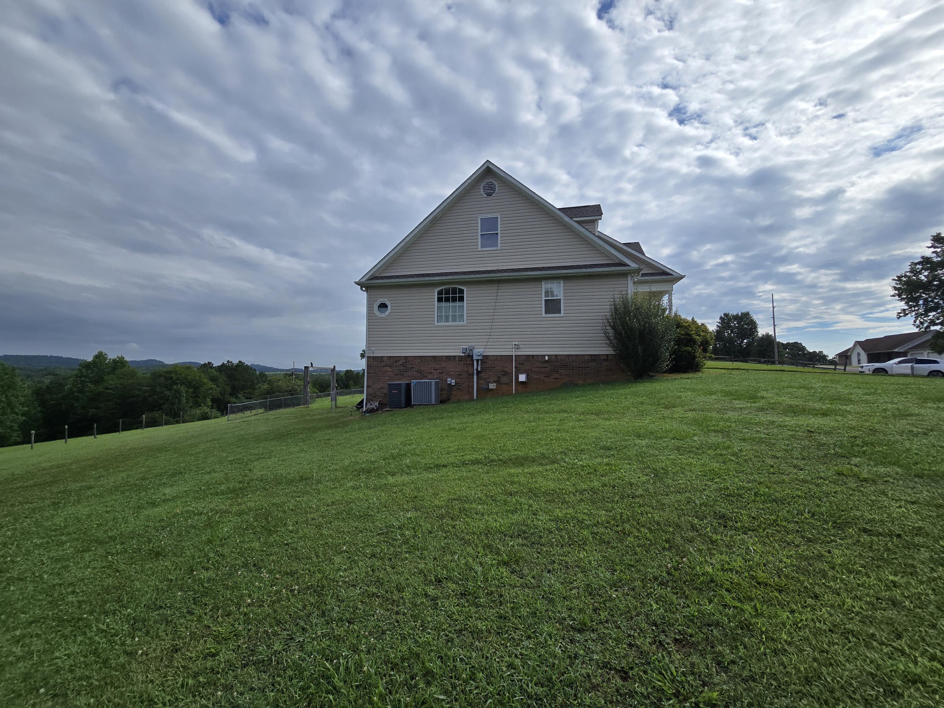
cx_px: 472
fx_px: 355
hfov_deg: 106.2
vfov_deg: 89.9
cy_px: 354
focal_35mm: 13
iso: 50
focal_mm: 2.2
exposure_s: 1/4397
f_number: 2.2
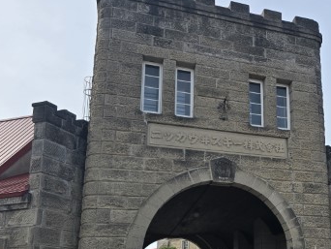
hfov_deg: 40.5
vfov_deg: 32.9
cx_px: 298
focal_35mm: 43
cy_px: 193
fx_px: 411
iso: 12
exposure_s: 1/790
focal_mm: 6.3
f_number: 1.7
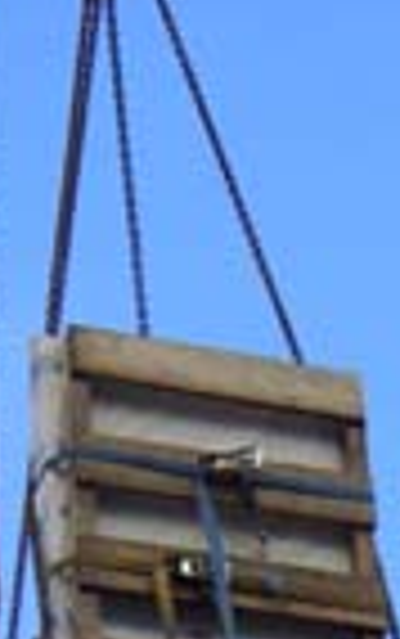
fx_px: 4891
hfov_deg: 4.7
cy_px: 860
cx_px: 144
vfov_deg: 7.4
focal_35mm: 281
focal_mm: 15.3
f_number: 7.4
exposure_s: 1/100
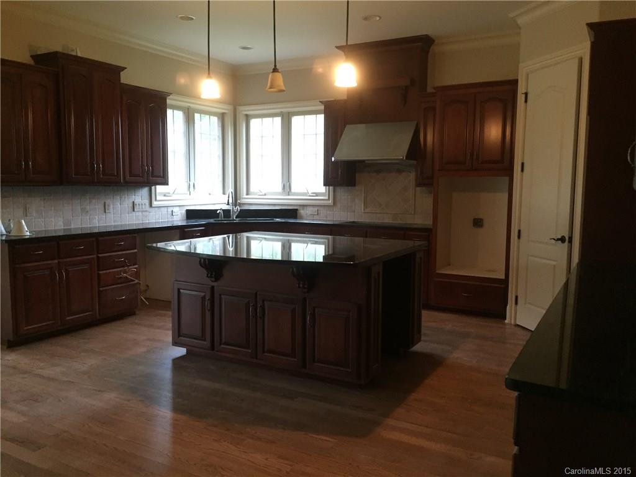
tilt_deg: -5.6
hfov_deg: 61.7
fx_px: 533
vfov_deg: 48.2
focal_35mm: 29
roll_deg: -0.5
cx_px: 318
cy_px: 238
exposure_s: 1/20
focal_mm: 4.15
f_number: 2.2
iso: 250
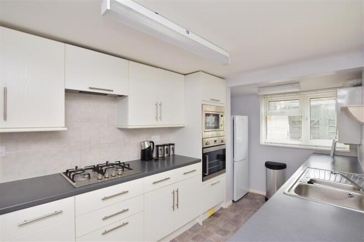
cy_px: 121
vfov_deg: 77.3
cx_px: 182
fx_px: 152
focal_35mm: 15
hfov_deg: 100.4
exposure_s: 1/80
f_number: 5
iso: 200
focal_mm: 10
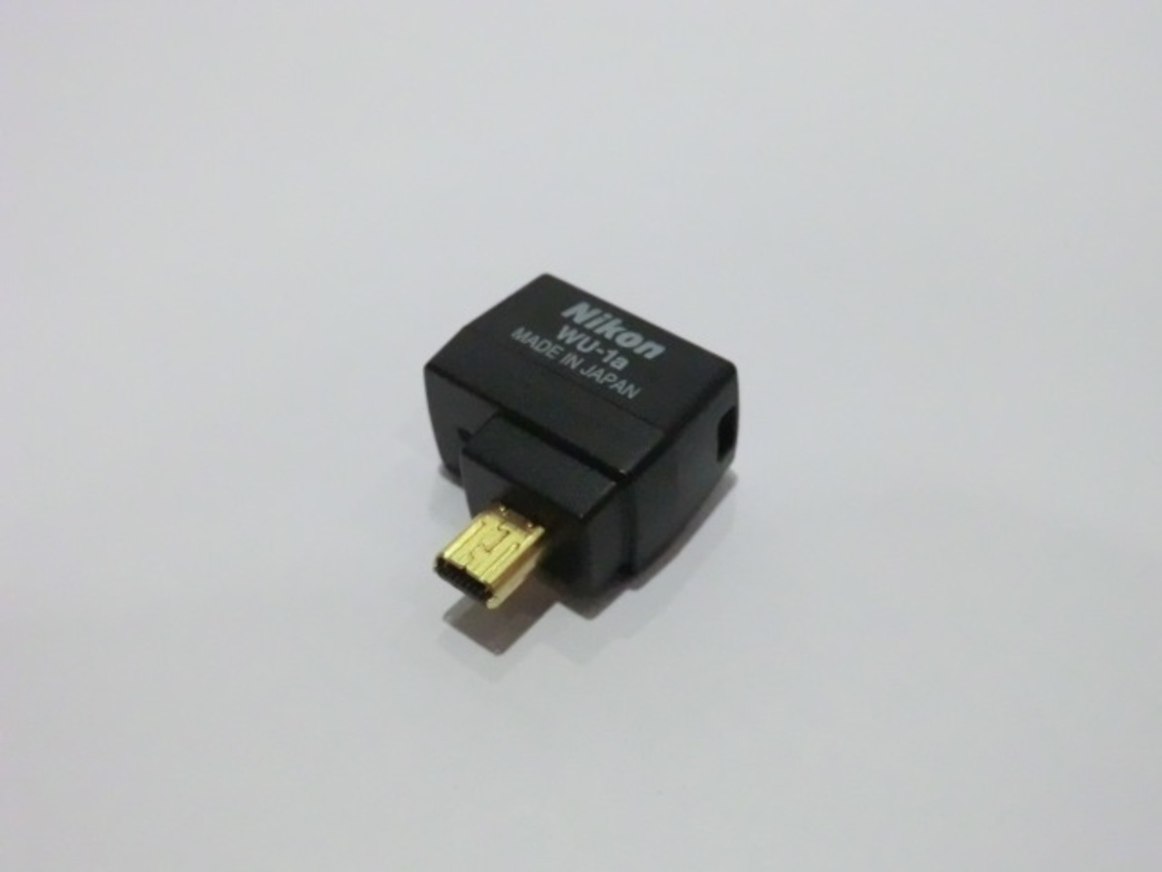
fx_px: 1343
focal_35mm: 40
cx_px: 581
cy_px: 436
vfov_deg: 36.0
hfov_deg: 46.8
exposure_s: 1/1000
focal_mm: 7.1
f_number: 3.8
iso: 1600
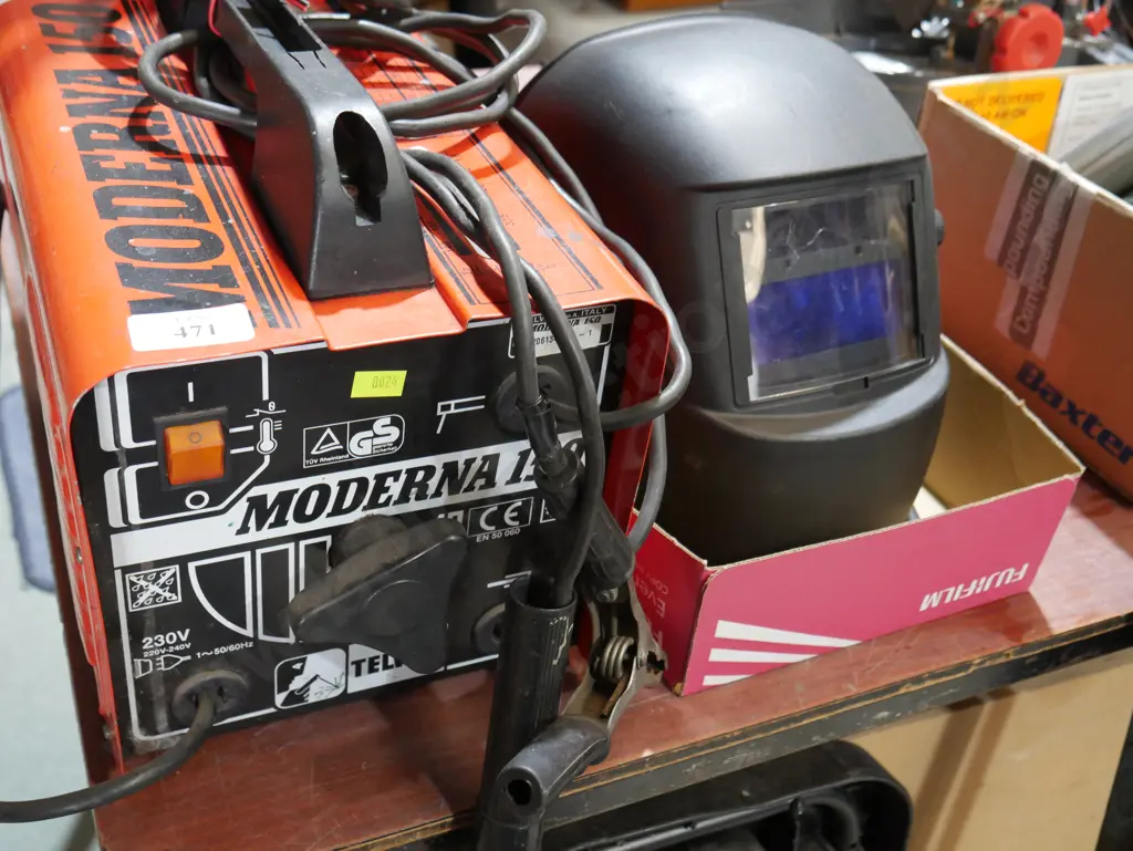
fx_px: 1310
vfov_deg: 36.0
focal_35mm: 40
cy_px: 426
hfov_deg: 46.8
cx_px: 566
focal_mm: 20
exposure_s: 1/60
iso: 1600
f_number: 4.4
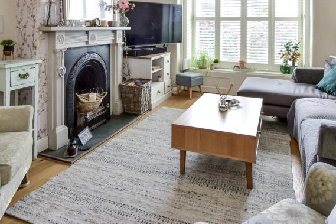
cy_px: 24
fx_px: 252
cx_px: 173
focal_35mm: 27
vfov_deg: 43.9
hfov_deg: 67.4
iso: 640
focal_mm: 10
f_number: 8
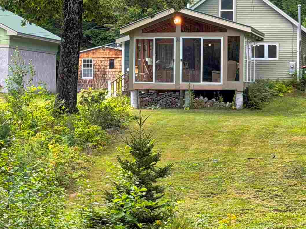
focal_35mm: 140
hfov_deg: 14.1
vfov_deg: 10.5
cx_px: 115
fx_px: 1238
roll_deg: -0.2
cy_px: 23
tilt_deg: +3.0
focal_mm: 6.8
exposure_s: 1/545
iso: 100
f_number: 1.8
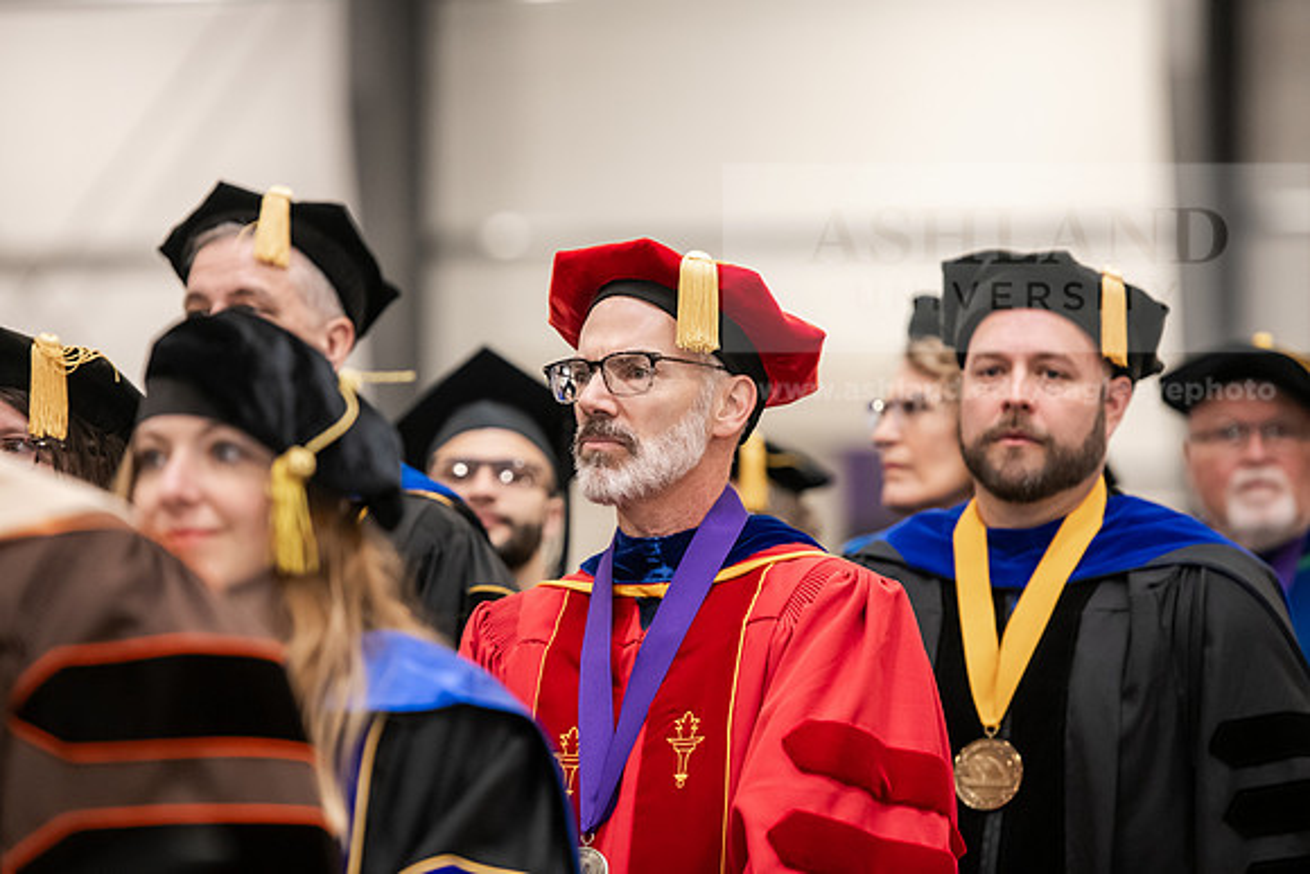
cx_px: 655
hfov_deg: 12.1
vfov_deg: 8.1
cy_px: 437
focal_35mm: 170
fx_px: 6187
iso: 2500
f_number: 3.2
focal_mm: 170
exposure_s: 1/200
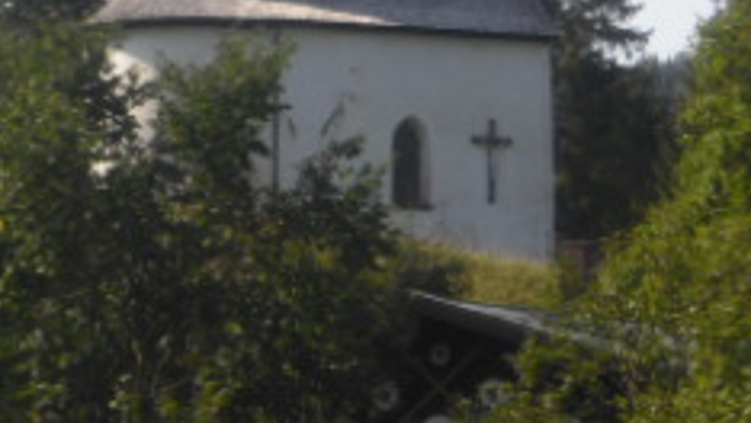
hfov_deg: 9.3
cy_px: 119
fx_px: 4623
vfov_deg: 5.2
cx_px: 334
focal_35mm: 232
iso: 64
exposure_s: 1/320
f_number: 4.7
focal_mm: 13.02
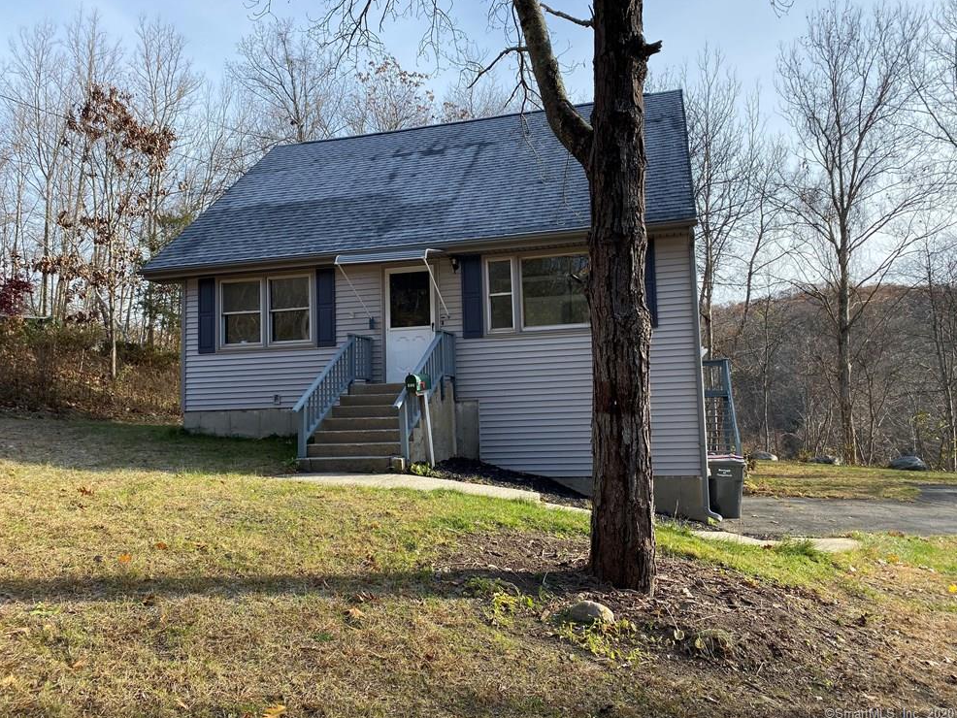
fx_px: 747
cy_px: 350
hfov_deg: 65.3
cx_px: 464
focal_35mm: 27
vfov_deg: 51.4
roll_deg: +1.3
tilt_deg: +3.4
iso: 32
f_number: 1.8
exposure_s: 1/982
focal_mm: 4.25
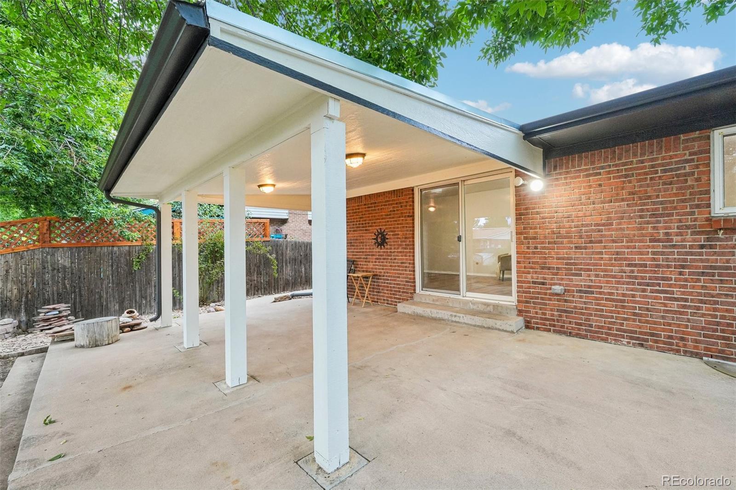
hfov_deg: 100.4
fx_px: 307
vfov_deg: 77.3
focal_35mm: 15
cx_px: 368
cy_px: 245
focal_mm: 10
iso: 800
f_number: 8
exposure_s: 1/15
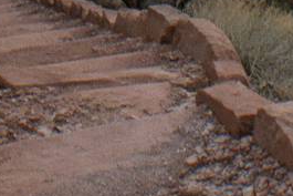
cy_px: -85
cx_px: 343
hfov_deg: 15.0
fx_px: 1075
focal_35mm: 132
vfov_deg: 10.1
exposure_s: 1/125
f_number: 10
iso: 200
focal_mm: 35
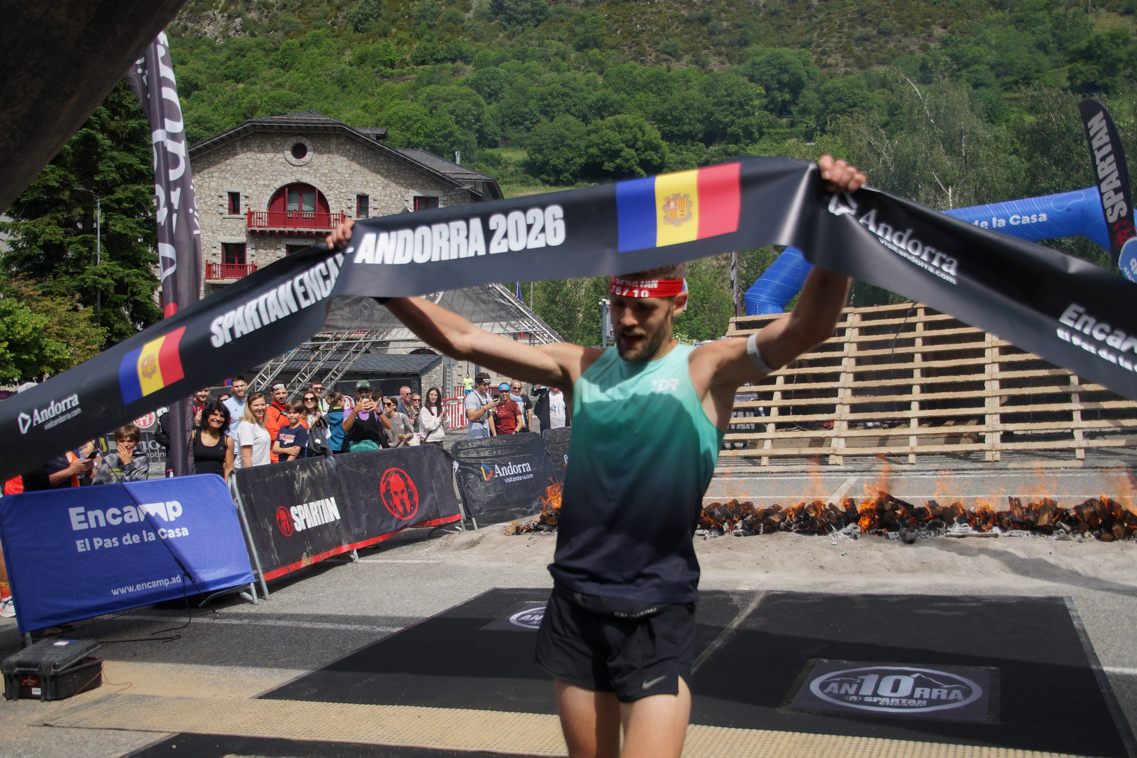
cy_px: 379
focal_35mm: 33
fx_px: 1042
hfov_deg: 57.2
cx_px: 568
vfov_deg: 40.0
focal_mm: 22
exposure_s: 1/2000
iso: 200
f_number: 4
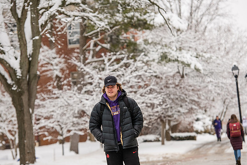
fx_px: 1029
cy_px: 89
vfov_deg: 9.1
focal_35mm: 150
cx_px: 123
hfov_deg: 13.7
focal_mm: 135
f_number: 3.5
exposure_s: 1/400
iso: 160
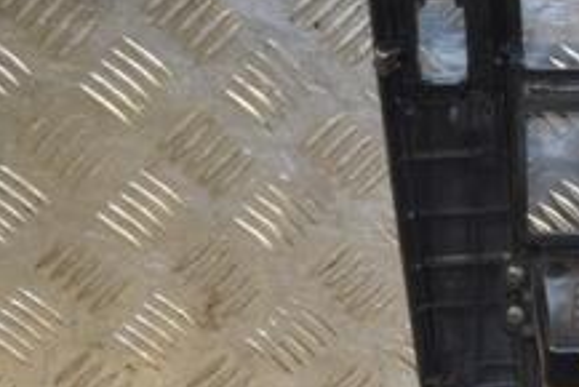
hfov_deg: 14.2
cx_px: 667
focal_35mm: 141
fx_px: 2269
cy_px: 264
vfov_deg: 9.7
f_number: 5
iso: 400
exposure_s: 1/125
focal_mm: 34
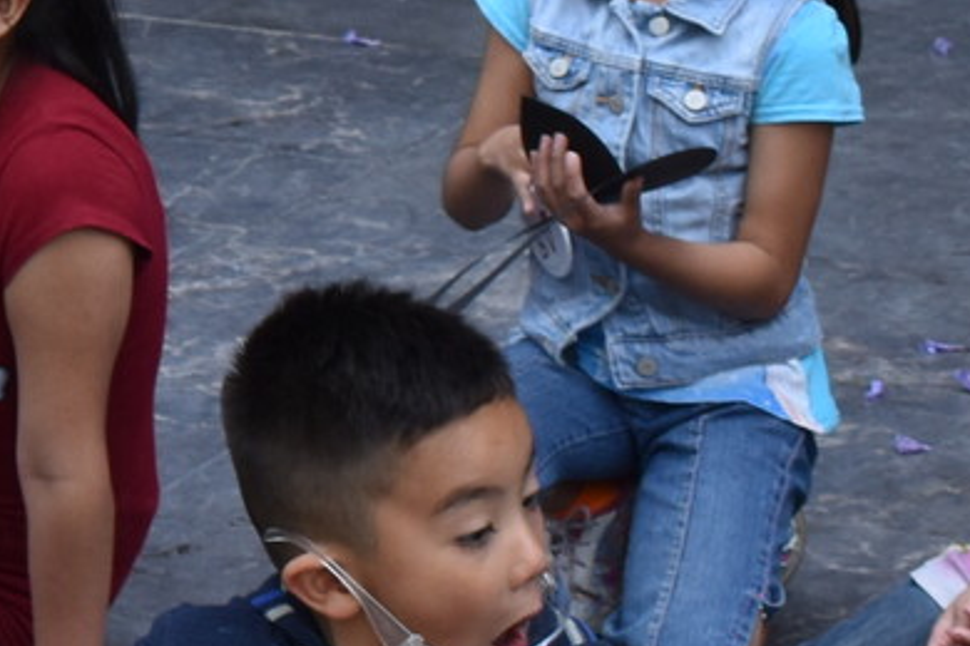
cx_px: -1062
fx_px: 6428
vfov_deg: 5.7
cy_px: -116
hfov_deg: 8.2
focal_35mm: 239
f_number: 8
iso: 220
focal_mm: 31
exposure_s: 1/250
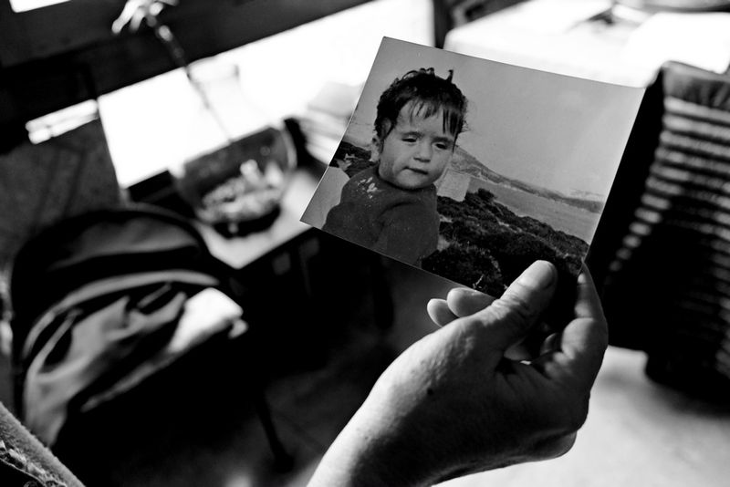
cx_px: 365
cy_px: 244
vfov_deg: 37.9
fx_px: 710
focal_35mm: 35
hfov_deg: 54.4
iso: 1600
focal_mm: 23.3
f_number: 4
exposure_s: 1/30
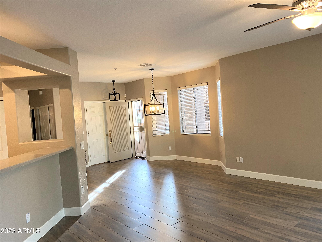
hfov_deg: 67.3
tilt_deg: -1.3
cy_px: 121
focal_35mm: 26
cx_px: 161
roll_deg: +3.5
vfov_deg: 53.1
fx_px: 242
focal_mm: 4.25
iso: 100
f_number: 1.8
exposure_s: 1/60
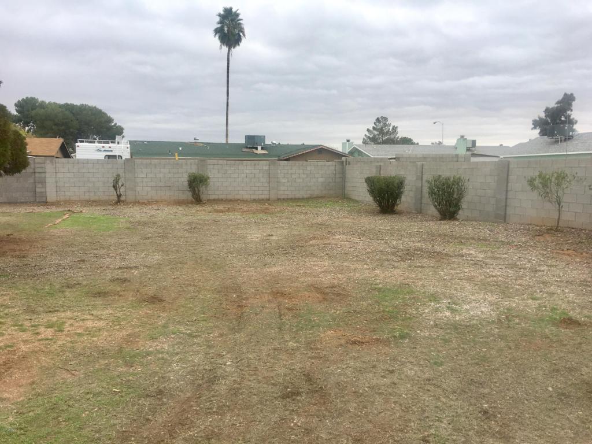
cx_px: 296
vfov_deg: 48.2
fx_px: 496
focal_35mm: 29
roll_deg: -0.7
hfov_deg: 61.7
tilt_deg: -4.4
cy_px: 222
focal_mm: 4.15
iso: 25
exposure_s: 1/615
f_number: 2.2
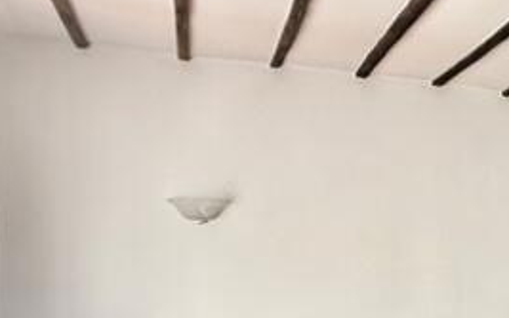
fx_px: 791
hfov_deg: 30.5
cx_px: 604
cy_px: 348
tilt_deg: -6.0
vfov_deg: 21.6
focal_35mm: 57
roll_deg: +0.0
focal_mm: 2.22
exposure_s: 1/99
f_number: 2.2
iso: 160
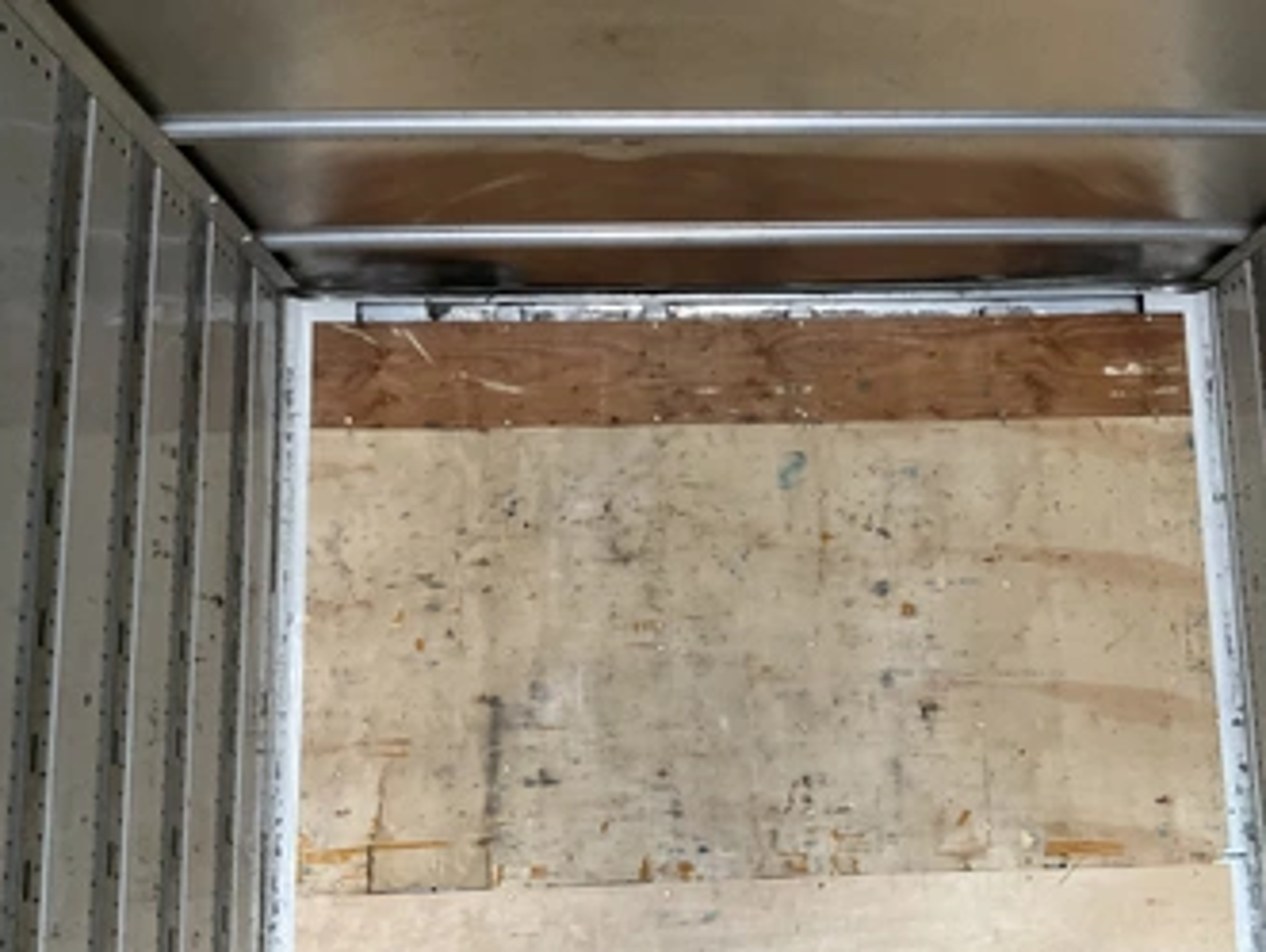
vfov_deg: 40.7
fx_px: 1281
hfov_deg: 52.3
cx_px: 746
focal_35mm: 35
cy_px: 512
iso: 125
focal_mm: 3
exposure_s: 1/60
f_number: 1.8
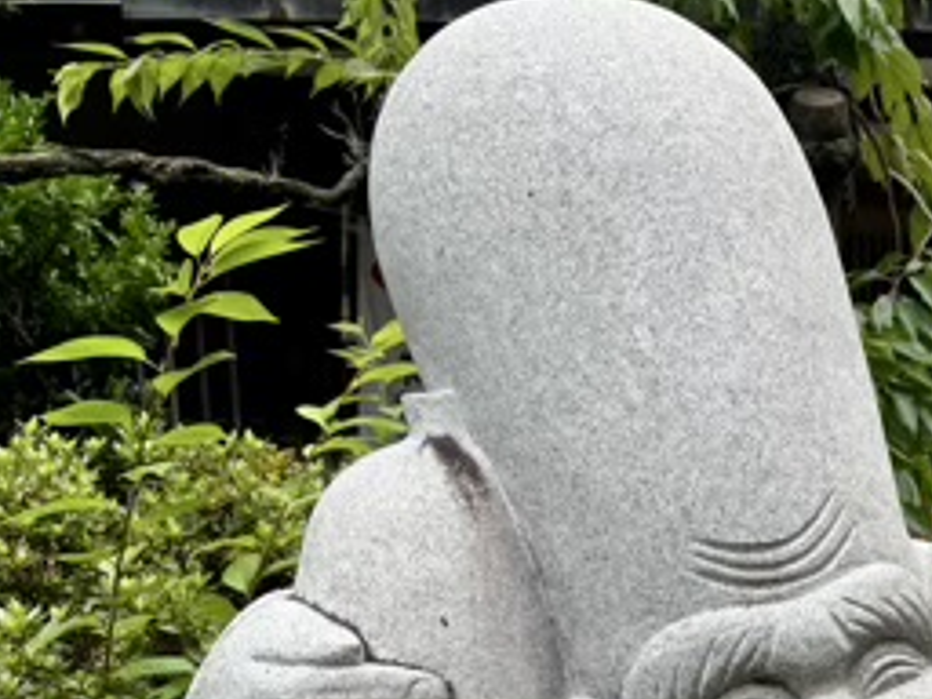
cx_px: 1030
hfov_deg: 25.4
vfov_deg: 20.0
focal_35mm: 71
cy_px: 719
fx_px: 1912
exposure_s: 1/1058
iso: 50
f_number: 1.6
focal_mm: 5.96
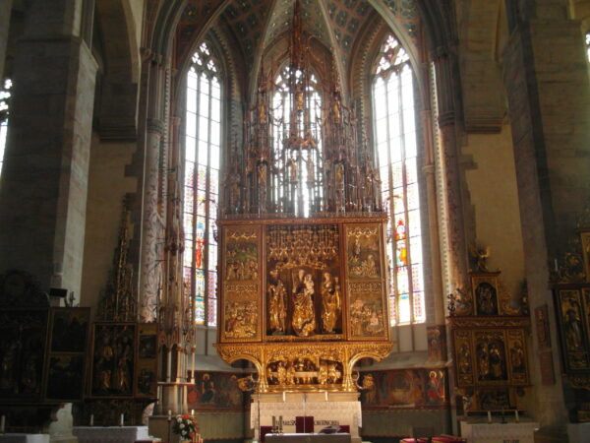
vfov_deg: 35.1
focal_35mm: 41
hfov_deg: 45.8
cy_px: 222
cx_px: 295
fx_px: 699
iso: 240
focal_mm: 6.8
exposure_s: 1/30
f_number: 3.6
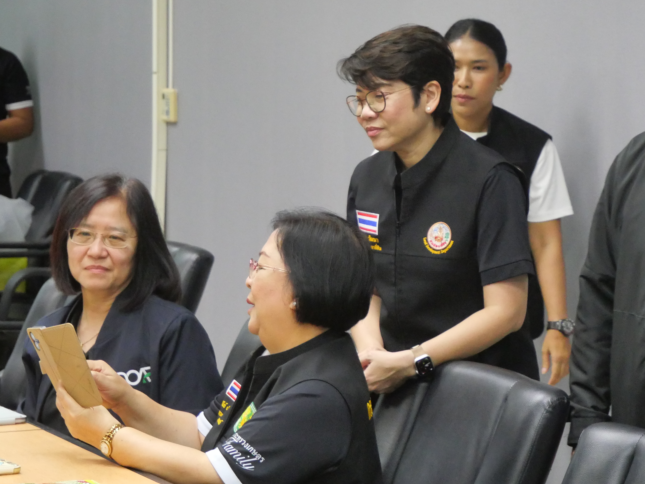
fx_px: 2515
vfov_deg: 11.0
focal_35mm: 135
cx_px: 494
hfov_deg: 14.5
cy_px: 241
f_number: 5.5
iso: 3200
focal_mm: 42
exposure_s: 1/50
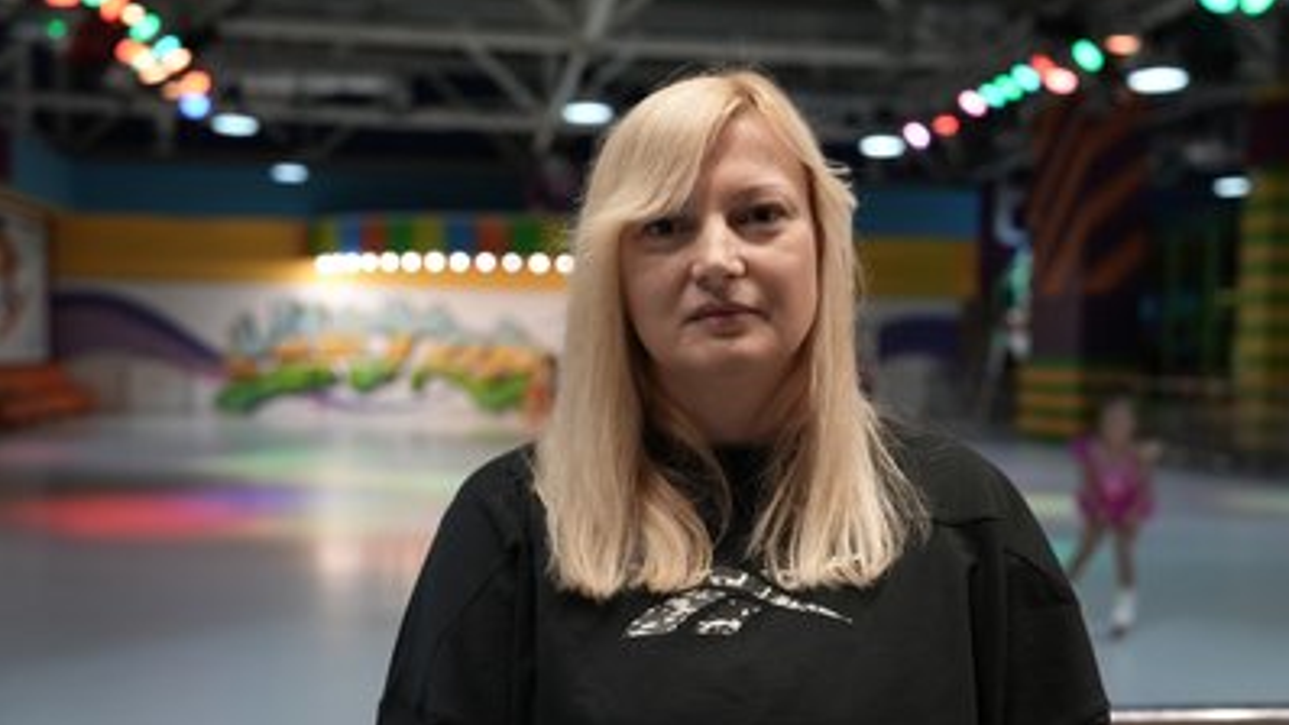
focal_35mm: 39
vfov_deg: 30.4
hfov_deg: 51.6
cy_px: 416
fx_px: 1333
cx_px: 644
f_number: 2.8
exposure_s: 1/100
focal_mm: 37
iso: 2000
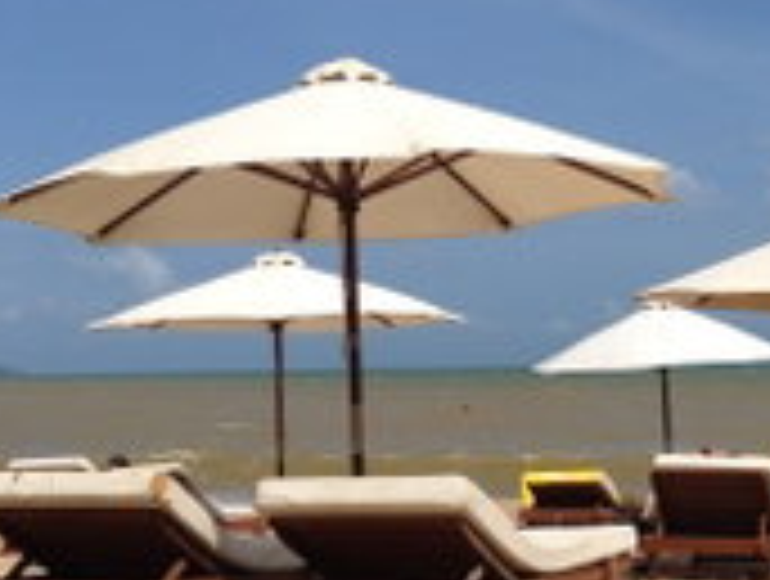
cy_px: 252
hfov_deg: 25.2
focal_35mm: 77
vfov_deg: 19.2
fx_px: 1716
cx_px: 504
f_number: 2.4
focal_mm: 4.12
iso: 50
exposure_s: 1/3623
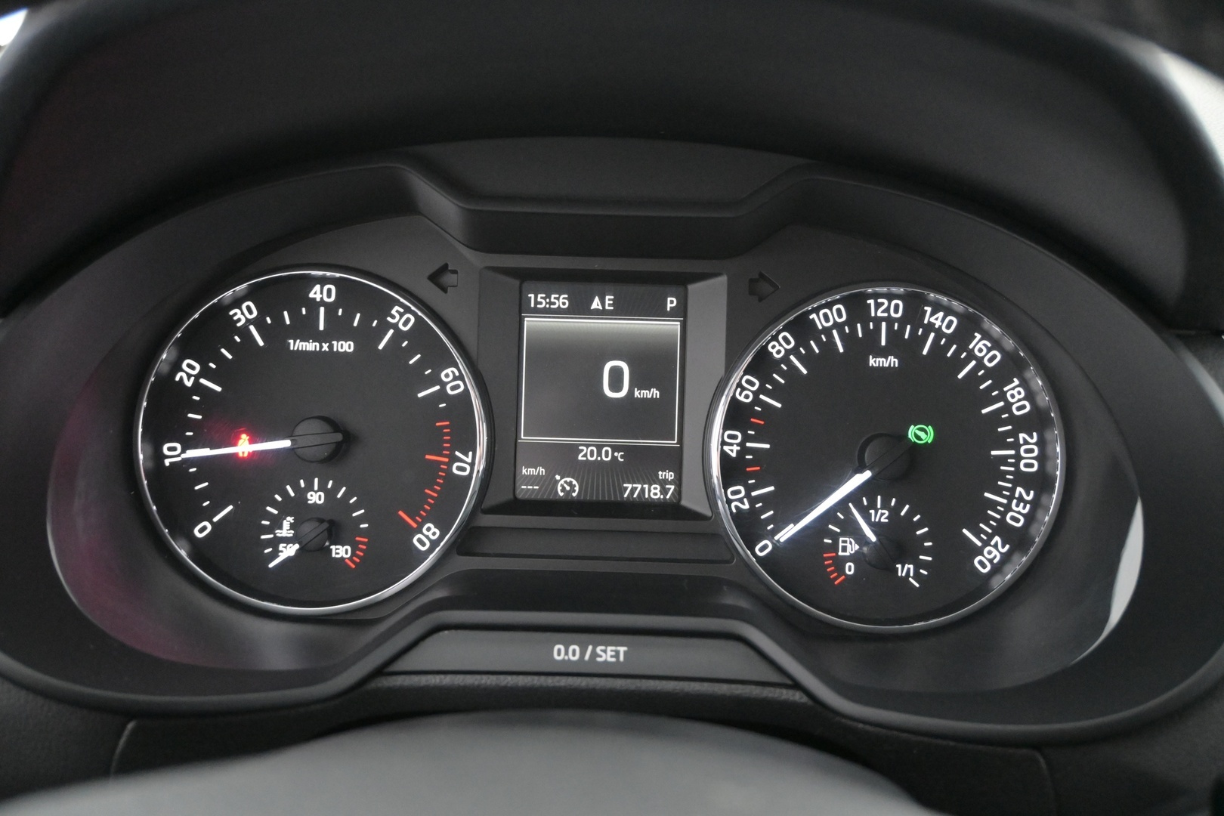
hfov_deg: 58.3
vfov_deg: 40.8
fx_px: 1096
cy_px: 408
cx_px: 612
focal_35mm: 32
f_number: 4
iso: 5600
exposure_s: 1/30
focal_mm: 21.5
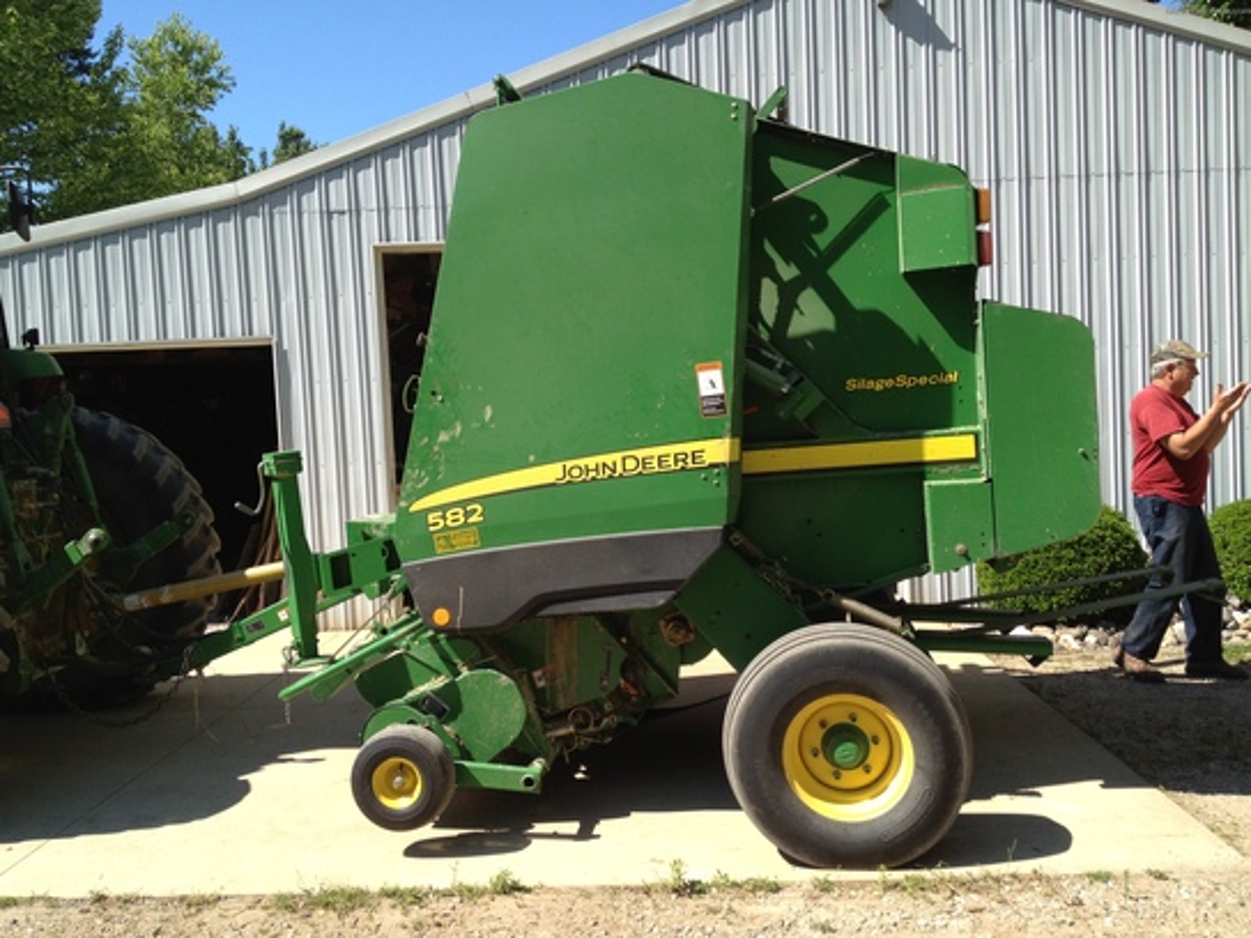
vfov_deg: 40.7
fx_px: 1265
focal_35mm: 35
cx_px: 626
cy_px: 469
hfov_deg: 52.6
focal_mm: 4.28
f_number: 2.4
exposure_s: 1/1104
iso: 80
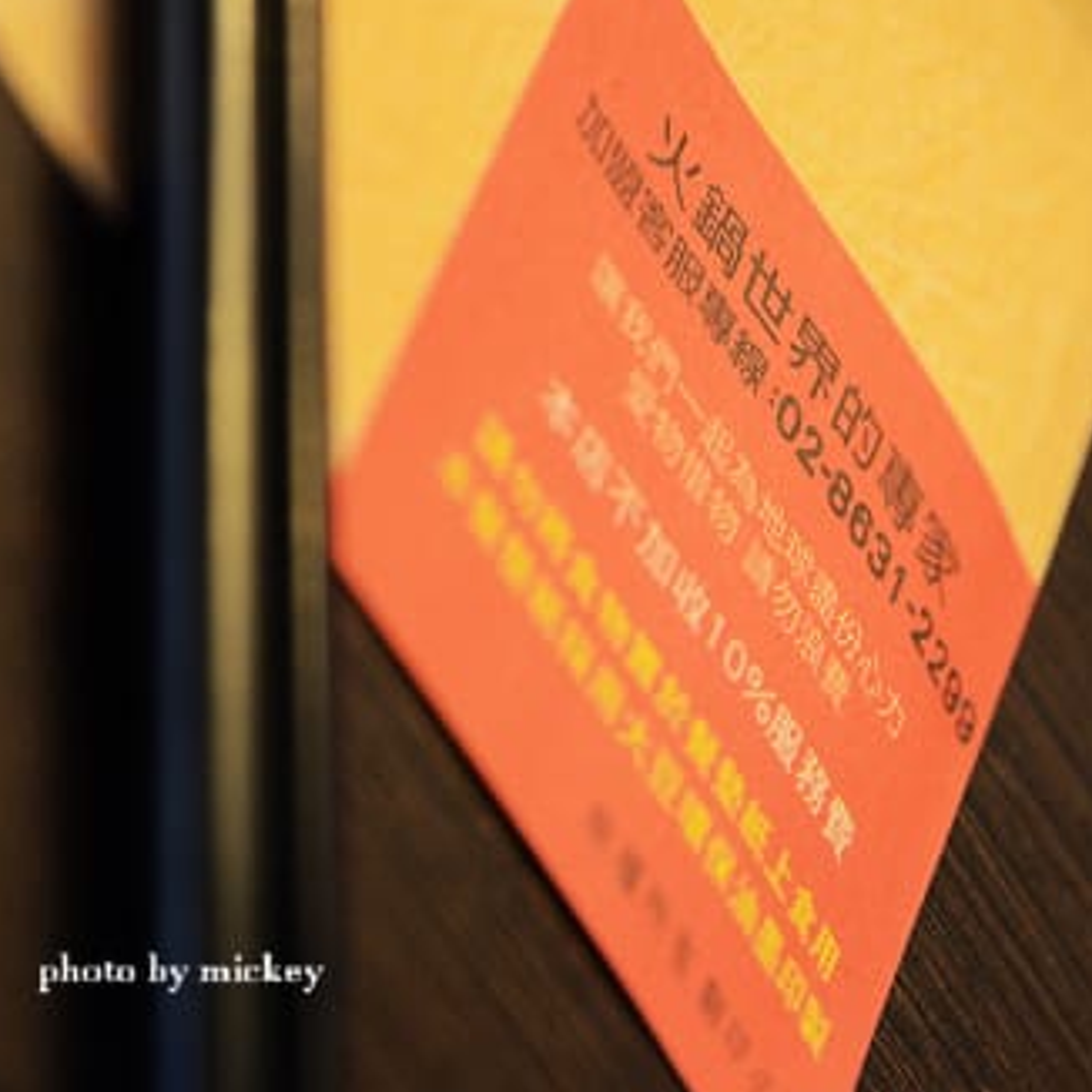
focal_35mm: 240
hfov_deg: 7.3
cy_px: 482
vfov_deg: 7.3
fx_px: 8566
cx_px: 710
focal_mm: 110
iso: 1600
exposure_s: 1/60
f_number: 5.6
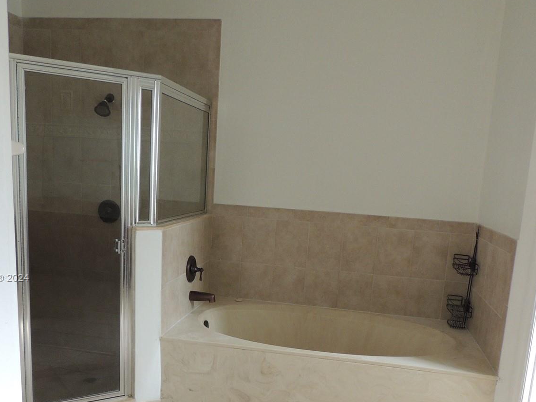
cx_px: 257
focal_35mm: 34
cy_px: 279
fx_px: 527
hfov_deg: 53.9
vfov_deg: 41.1
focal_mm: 4.3
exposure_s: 1/30
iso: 320
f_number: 3
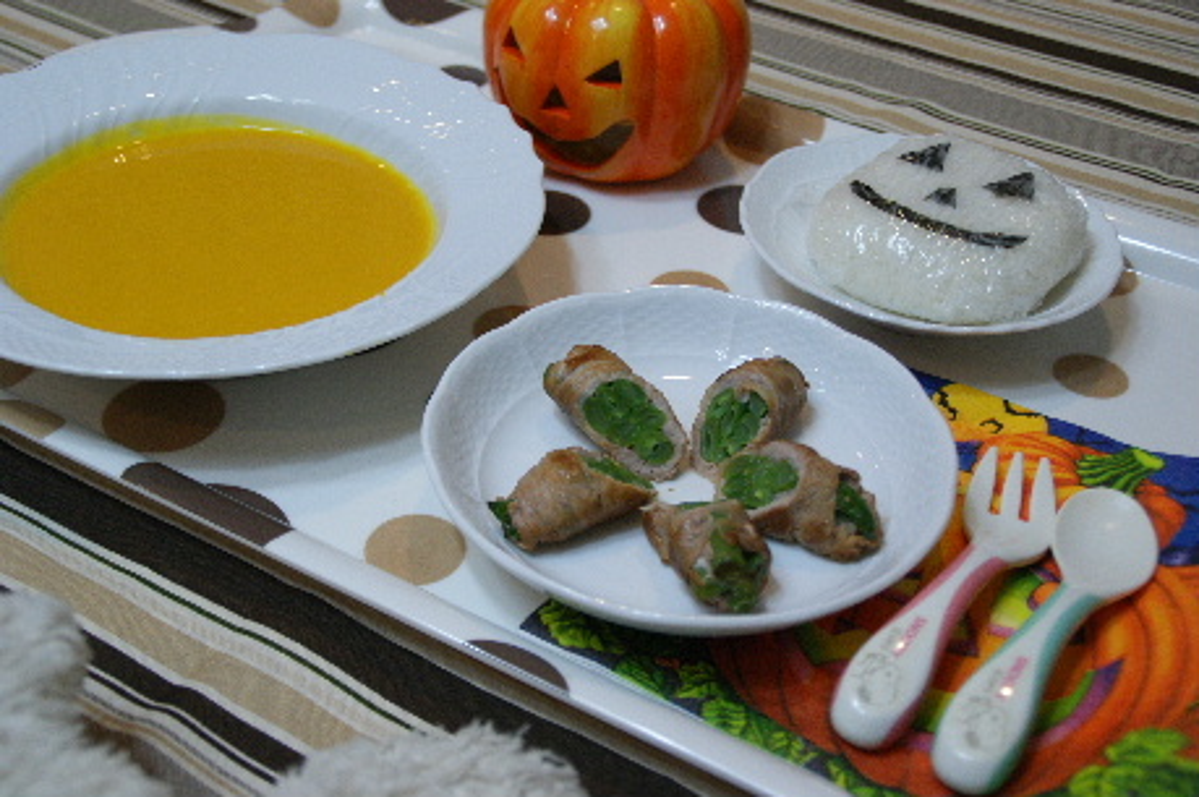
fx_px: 1747
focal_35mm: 52
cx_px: 600
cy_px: 398
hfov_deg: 37.9
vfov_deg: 25.7
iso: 400
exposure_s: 1/60
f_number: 4.5
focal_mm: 35
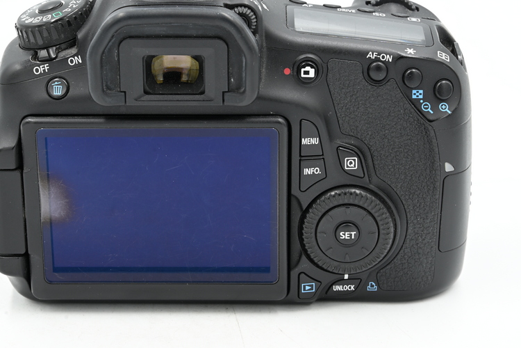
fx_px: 1447
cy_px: 144
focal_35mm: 100
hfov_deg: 20.4
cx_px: 236
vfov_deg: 13.7
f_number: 14
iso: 200
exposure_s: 1/15
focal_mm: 75
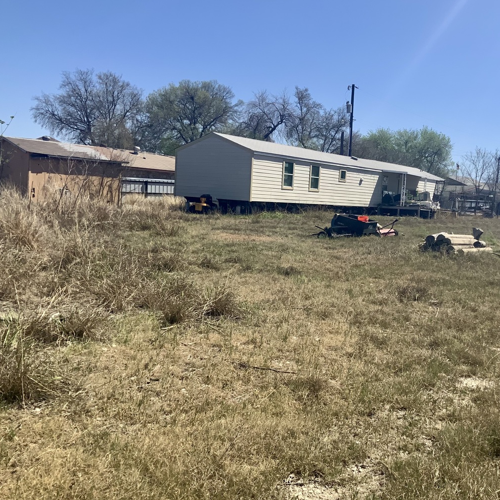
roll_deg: +0.6
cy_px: 243
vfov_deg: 44.9
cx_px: 340
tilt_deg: +0.1
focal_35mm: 37
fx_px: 605
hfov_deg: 44.2
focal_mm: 3
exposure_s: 1/2227
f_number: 1.8
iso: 16
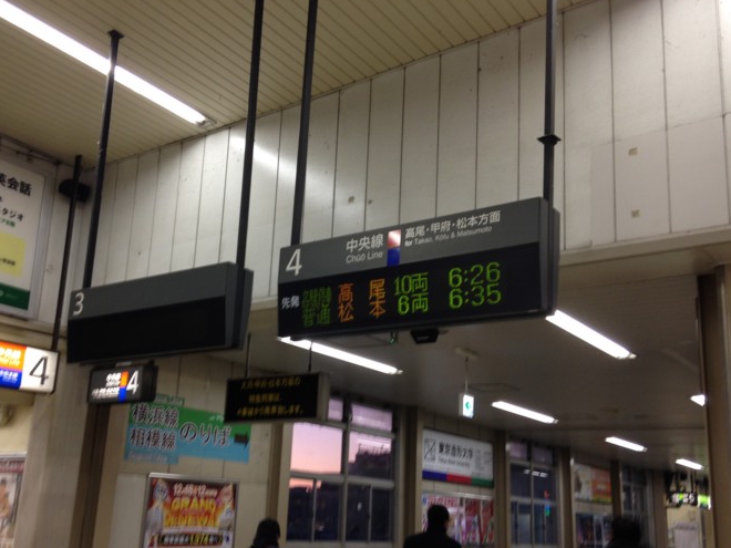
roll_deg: -3.4
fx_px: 845
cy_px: 318
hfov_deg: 46.7
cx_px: 330
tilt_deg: +12.2
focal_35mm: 40
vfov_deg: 35.9
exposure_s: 1/20
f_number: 2.4
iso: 50
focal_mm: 4.12
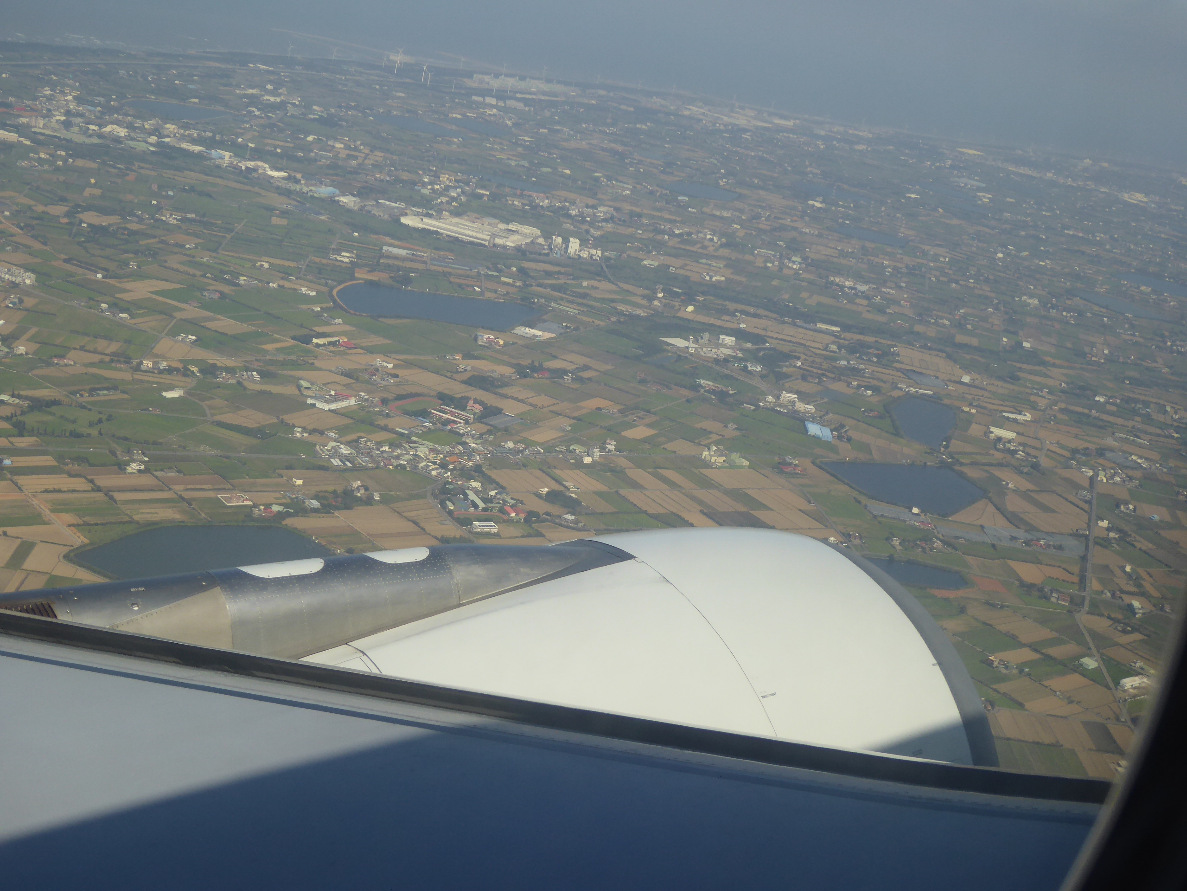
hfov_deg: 36.2
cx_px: 594
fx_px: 1817
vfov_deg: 27.5
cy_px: 446
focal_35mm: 53
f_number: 4.1
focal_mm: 9
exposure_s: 1/1000
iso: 100
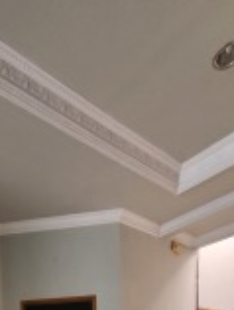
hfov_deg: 41.0
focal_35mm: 33
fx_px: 297
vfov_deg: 38.4
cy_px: 384
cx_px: 42
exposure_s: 1/50
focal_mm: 1.74
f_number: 2.2
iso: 400
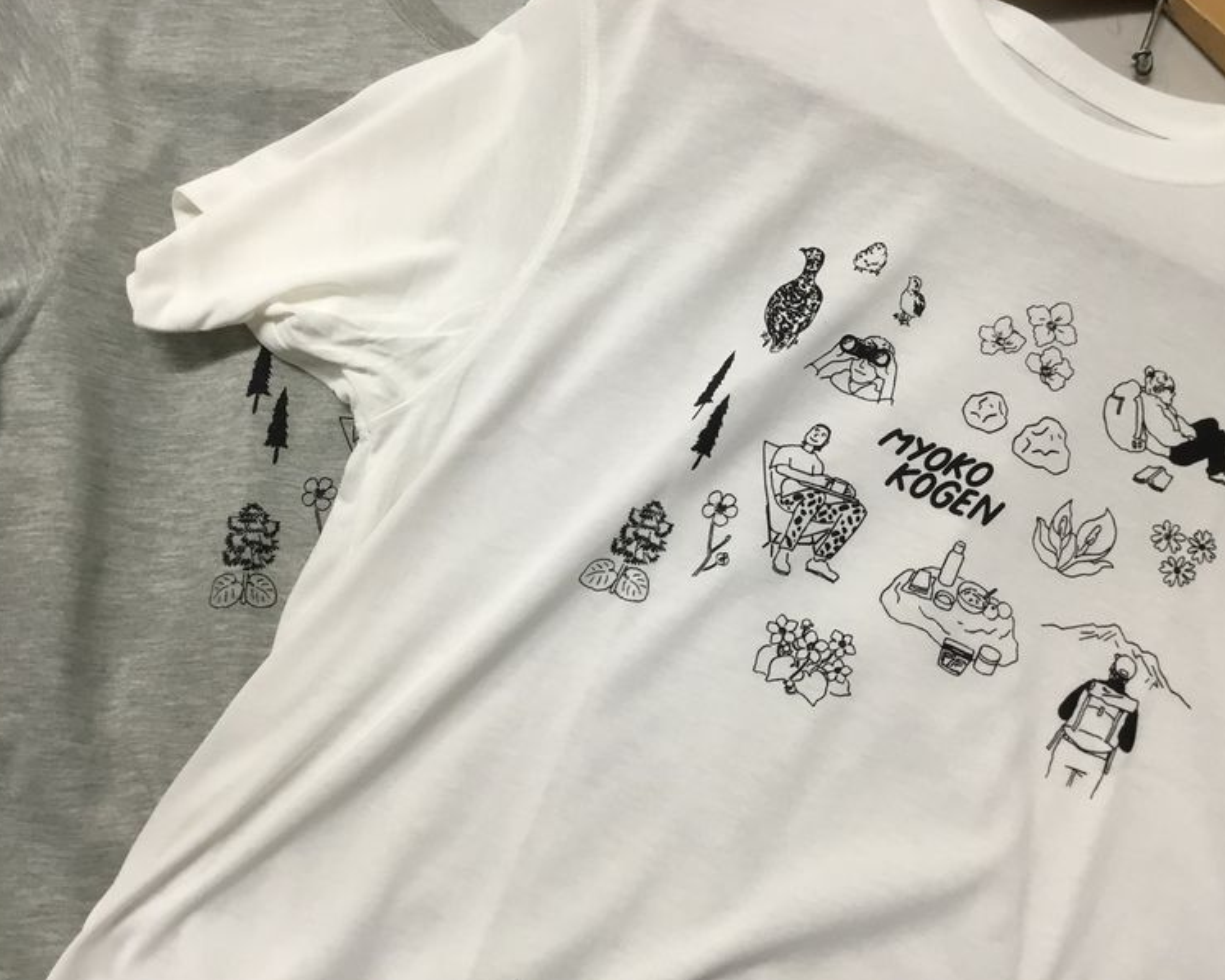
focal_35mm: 33
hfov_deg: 54.2
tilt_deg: -75.7
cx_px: 645
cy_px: 483
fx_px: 1197
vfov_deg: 44.6
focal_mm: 3.3
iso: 64
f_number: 2.4
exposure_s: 1/33
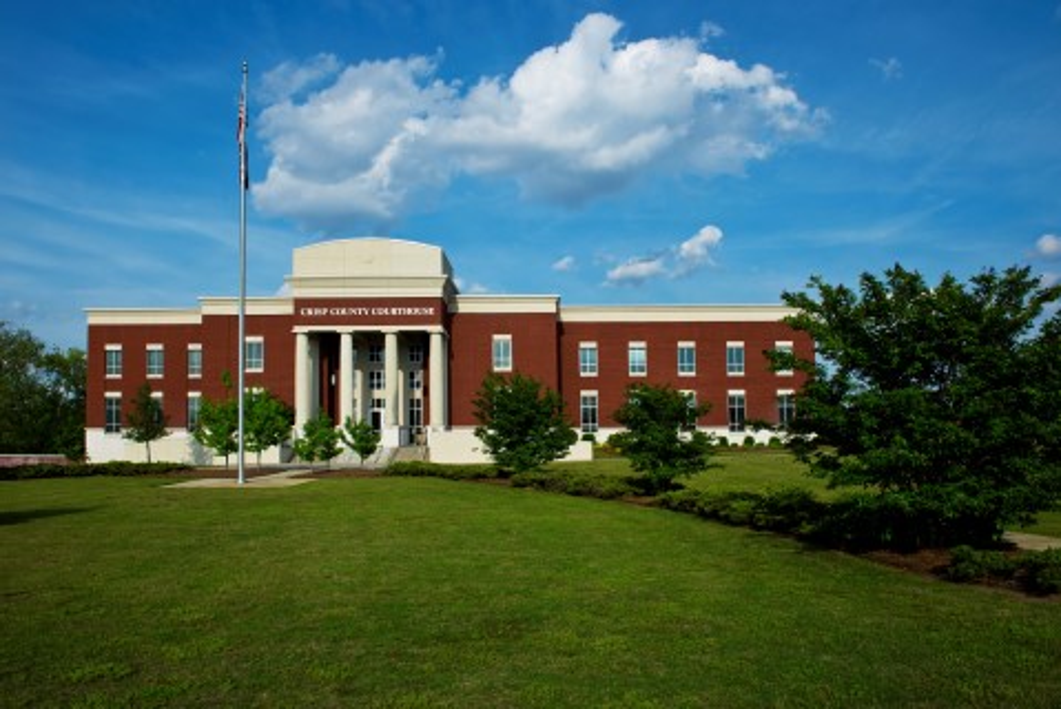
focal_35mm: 24
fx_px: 708
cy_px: 354
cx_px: 530
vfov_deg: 53.2
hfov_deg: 73.7
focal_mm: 24
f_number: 13
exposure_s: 1/320
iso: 200
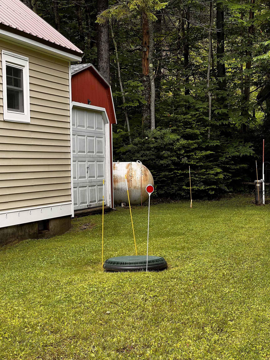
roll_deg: +1.0
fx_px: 801
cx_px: 135
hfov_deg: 19.1
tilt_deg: -2.9
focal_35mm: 77
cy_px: 180
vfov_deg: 25.3
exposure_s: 1/184
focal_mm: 9
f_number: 2.8
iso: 32
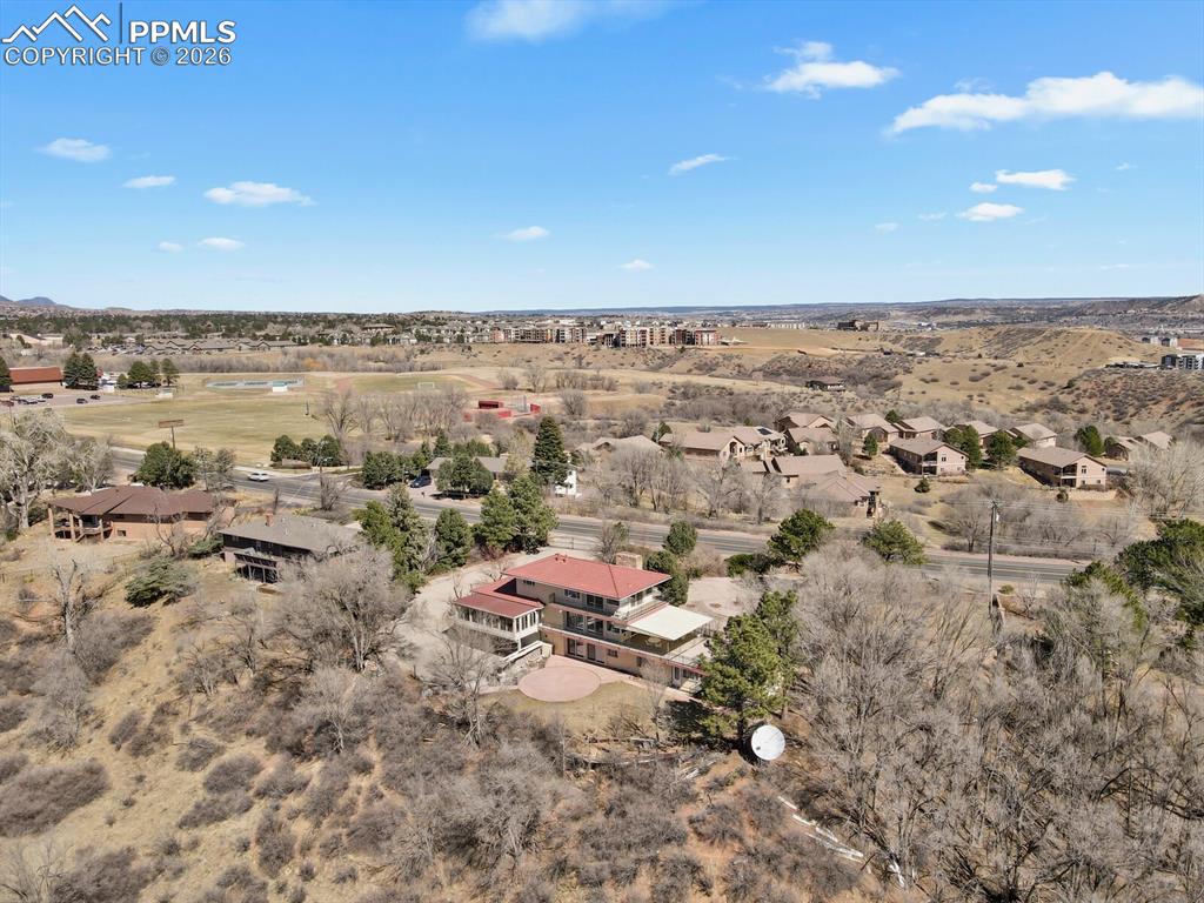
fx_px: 835
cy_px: 452
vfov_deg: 56.8
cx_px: 602
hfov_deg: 71.6
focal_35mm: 24
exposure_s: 1/400
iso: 100
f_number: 2.8
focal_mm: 4.5
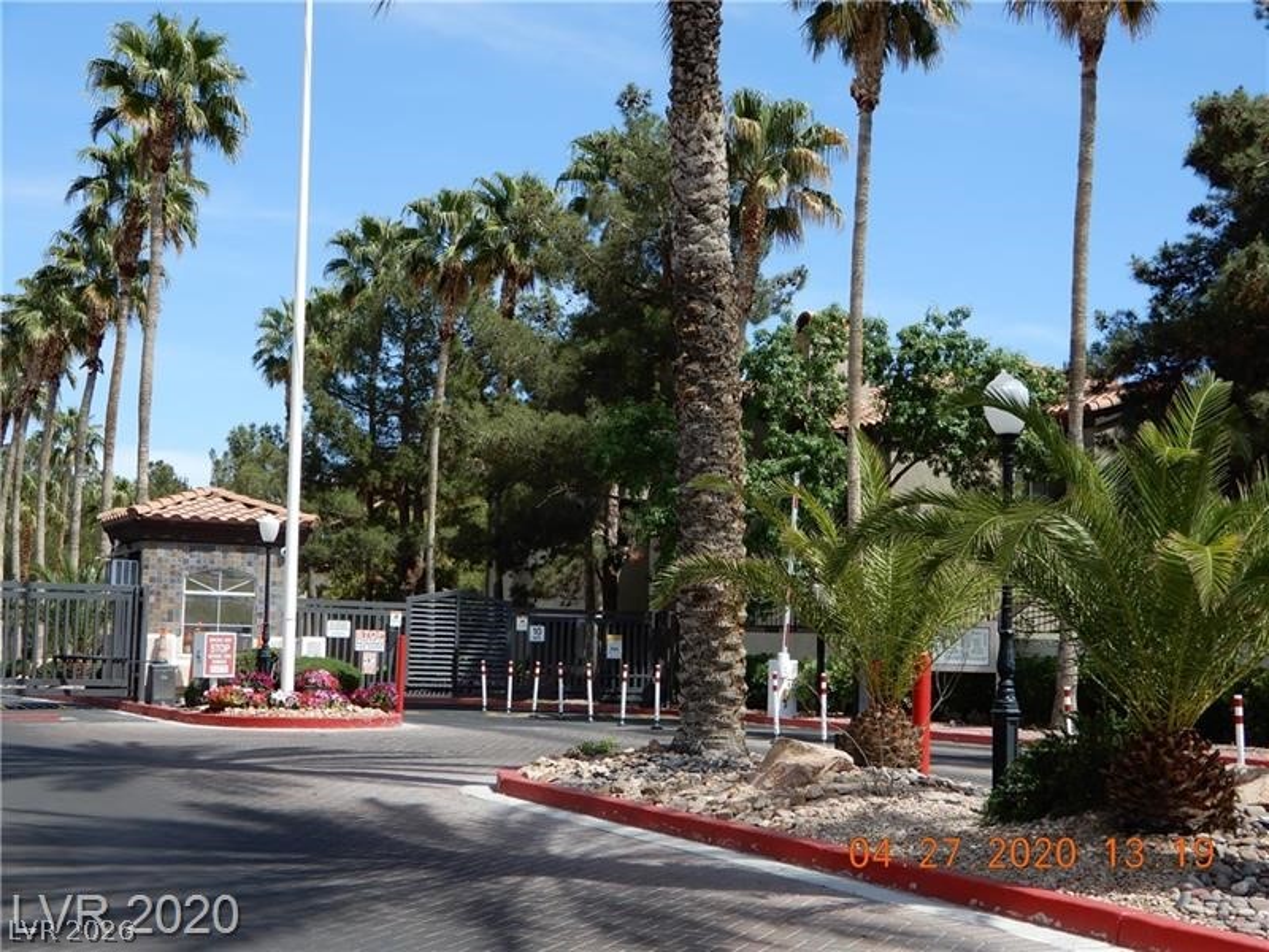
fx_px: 1833
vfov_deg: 29.1
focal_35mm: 50
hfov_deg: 38.2
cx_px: 634
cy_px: 476
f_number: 4
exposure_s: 1/500
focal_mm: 8.9
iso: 80
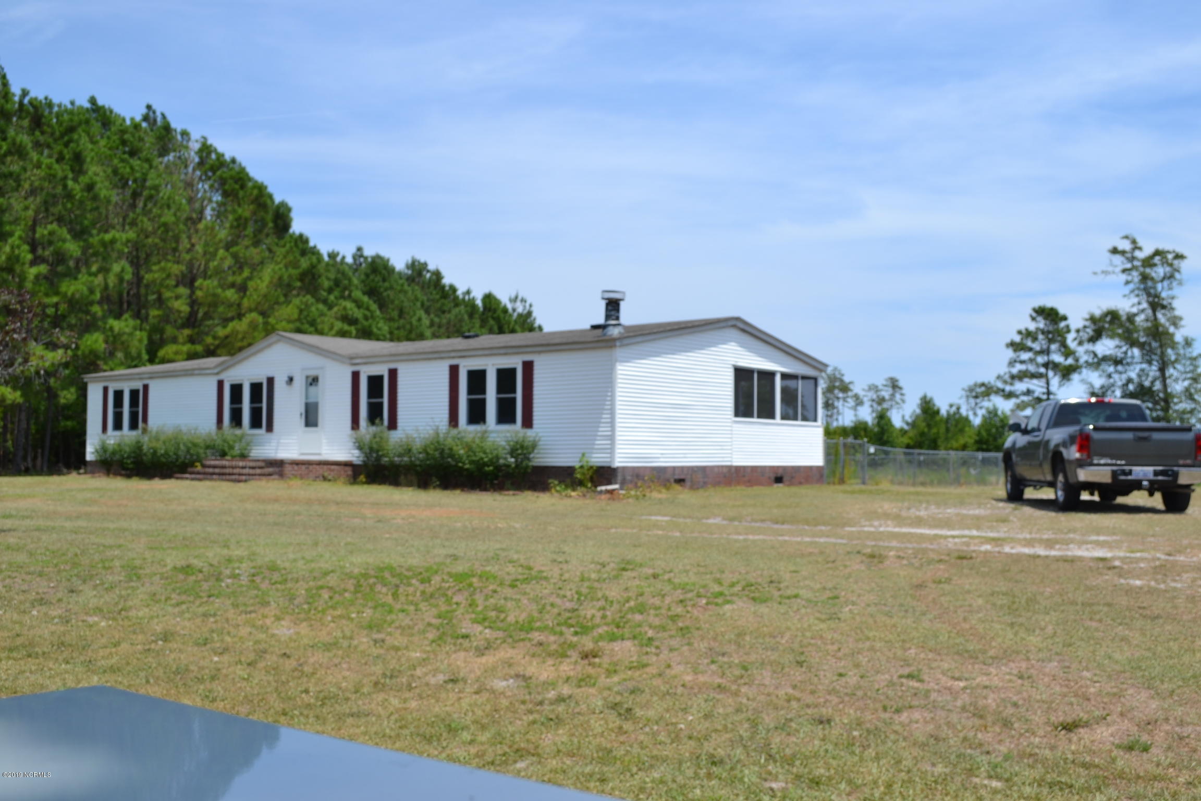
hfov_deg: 53.1
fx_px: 1201
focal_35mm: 36
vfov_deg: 36.9
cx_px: 600
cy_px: 400
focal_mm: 24
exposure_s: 1/250
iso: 100
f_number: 8
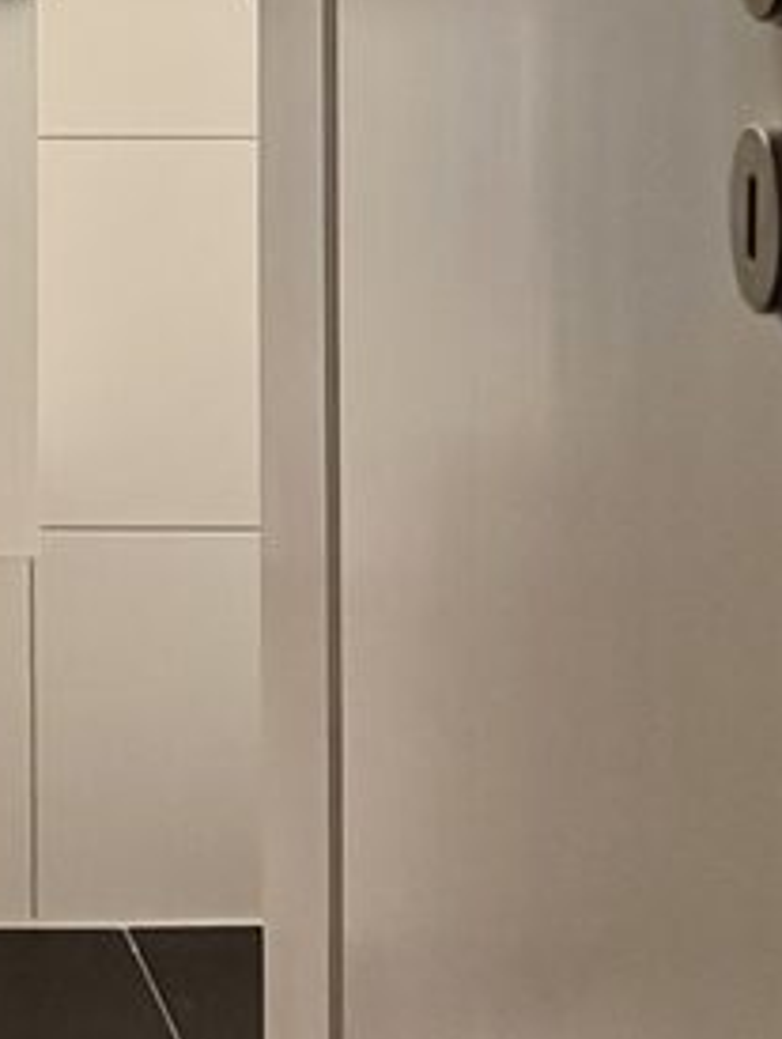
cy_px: -397
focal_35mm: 122
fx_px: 3666
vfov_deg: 15.2
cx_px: -427
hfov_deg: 11.6
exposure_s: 1/57
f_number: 1.78
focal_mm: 6.76
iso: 800
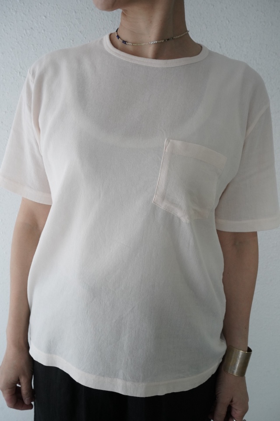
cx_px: 140
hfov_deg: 41.1
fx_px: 374
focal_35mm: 32
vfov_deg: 58.8
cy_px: 210
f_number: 9
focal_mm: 32
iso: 5000
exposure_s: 1/50
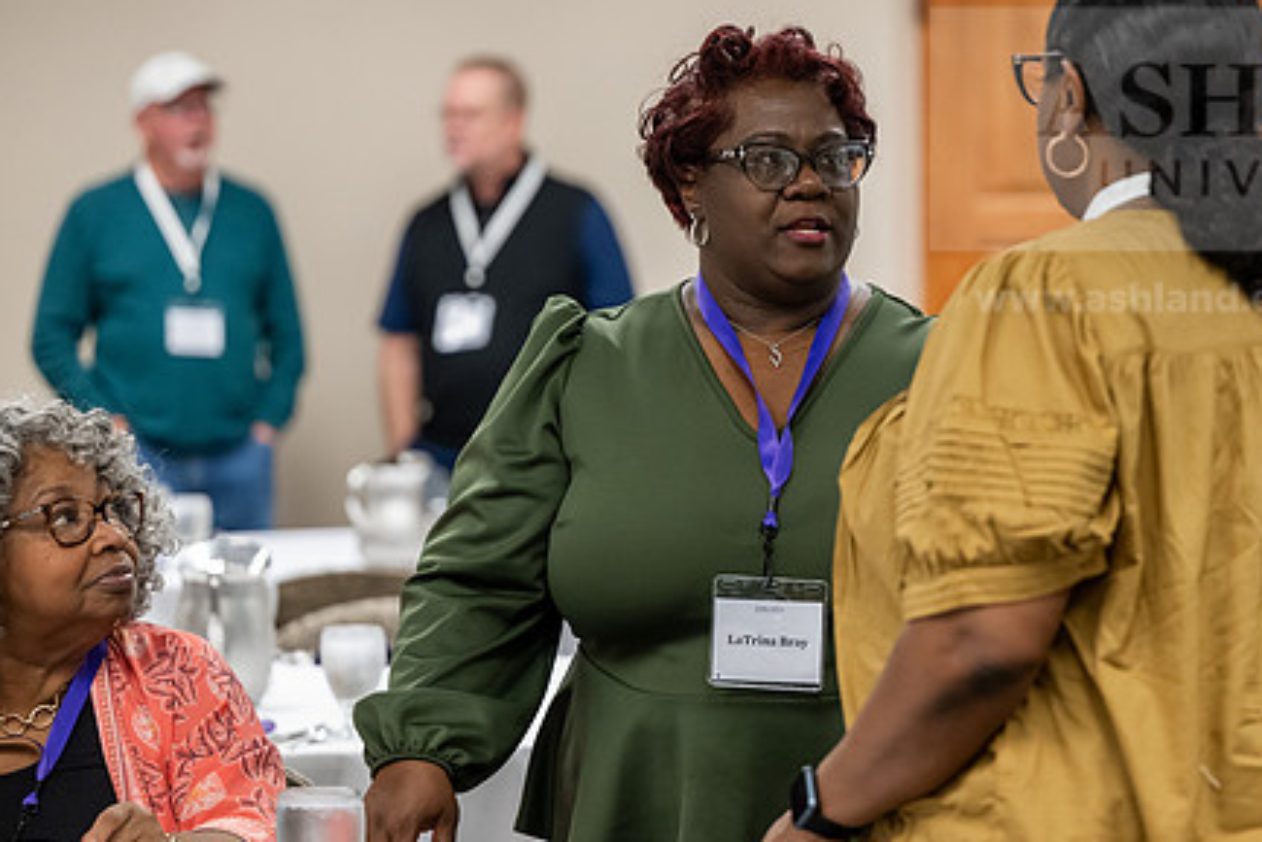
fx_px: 4839
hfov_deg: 14.8
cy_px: 360
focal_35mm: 138
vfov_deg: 9.9
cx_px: 842
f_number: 2.8
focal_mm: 103
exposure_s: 1/200
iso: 2500
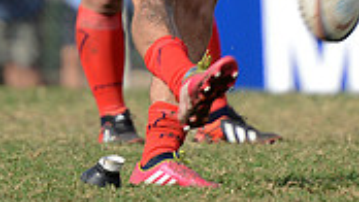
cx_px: 252
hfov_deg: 2.3
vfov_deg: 1.3
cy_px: -129
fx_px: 8998
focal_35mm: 945
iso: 320
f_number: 4
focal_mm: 270
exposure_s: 1/1250
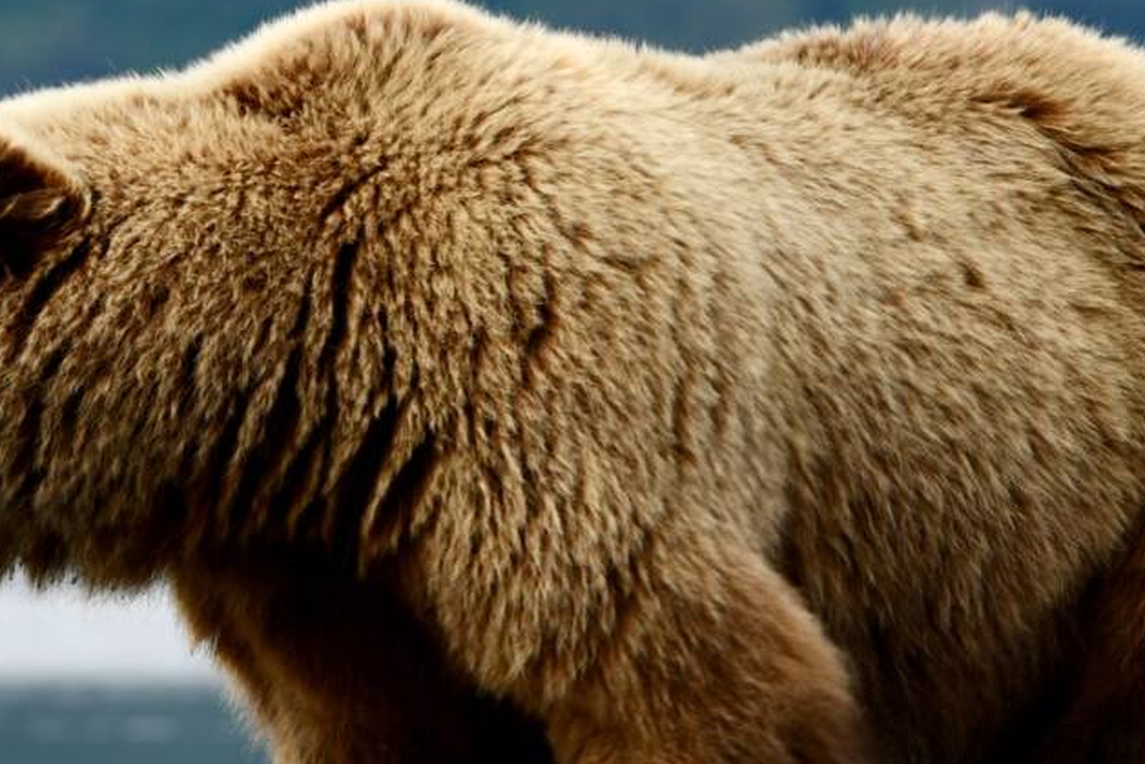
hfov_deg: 2.8
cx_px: 718
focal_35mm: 732
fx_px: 23286
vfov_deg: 1.9
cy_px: 728
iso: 100
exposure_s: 1/250
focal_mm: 230
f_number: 6.3
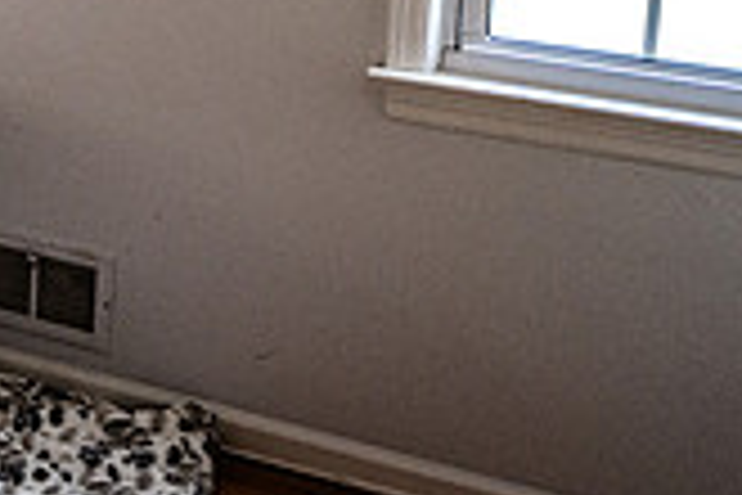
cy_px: -99
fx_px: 1814
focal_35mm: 88
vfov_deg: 15.0
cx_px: -400
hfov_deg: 19.8
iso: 3200
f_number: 4
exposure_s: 1/80
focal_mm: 25
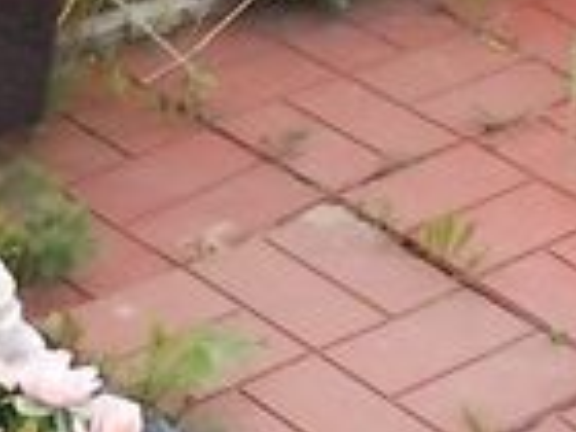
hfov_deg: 13.3
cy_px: -103
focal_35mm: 149
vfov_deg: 9.8
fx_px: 2479
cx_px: 288
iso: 80
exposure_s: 1/400
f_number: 3.2
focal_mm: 4.6
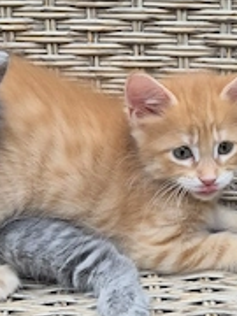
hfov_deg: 27.8
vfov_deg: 37.2
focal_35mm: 51
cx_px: 37
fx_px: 466
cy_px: 204
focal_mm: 5.4
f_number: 1.8
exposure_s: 1/182
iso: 125
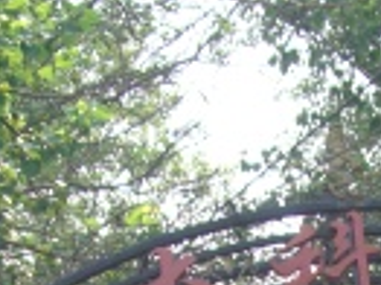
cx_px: 369
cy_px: 666
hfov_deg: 10.6
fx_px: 2045
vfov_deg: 7.5
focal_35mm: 186
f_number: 2.8
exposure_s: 1/250
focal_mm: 7.9
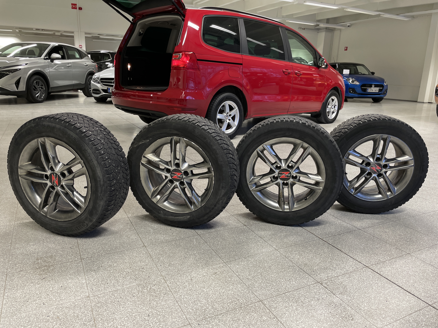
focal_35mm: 26
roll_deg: -1.9
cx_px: 219
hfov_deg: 67.3
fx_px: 329
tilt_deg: -14.6
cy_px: 164
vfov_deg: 53.1
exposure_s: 1/50
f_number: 1.6
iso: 80
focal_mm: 4.2
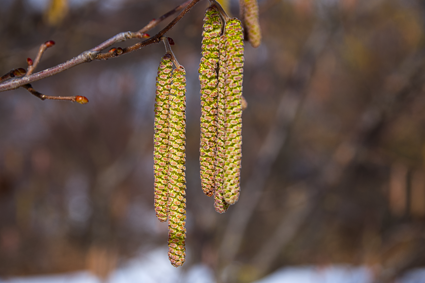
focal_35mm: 105
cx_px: 212
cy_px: 142
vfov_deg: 13.0
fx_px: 1239
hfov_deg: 19.5
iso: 100
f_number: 7.1
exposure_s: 1/500
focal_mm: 70
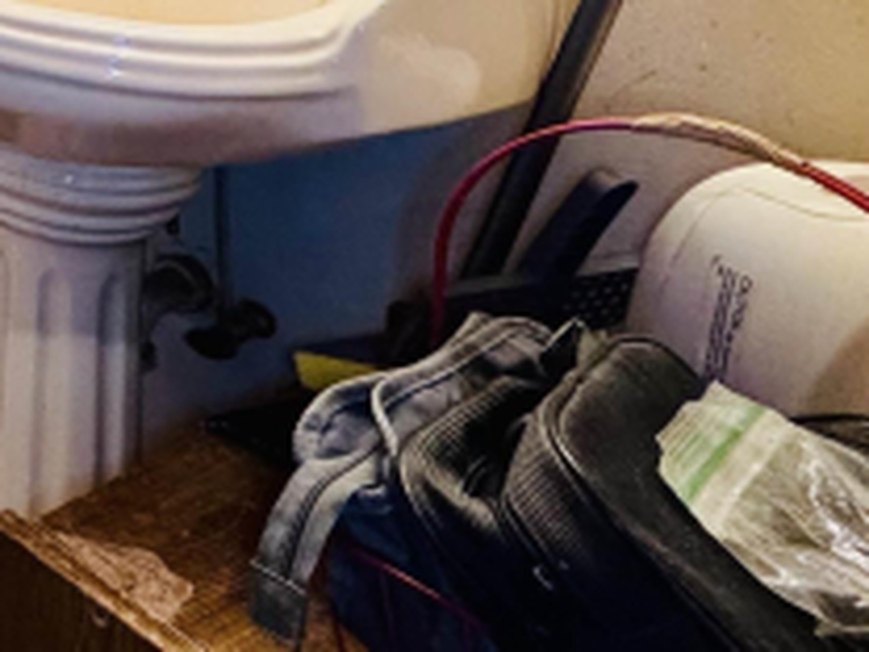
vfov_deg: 27.4
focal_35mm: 45
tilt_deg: -6.5
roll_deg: -0.4
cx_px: -399
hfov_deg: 28.8
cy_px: -176
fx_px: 1130
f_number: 2.2
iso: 500
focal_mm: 2.22
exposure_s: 1/60
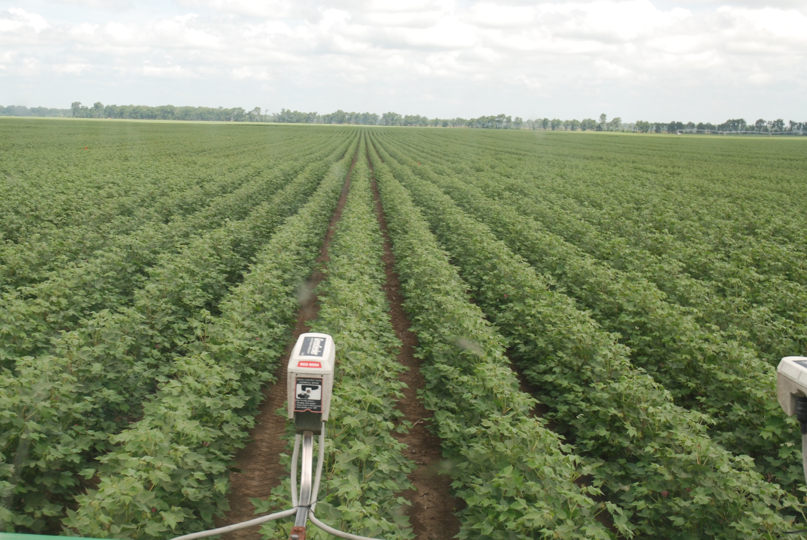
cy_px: 342
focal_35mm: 49
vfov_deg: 27.7
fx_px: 1092
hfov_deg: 40.3
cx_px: 296
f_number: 6.3
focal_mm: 25
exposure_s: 1/160
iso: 200
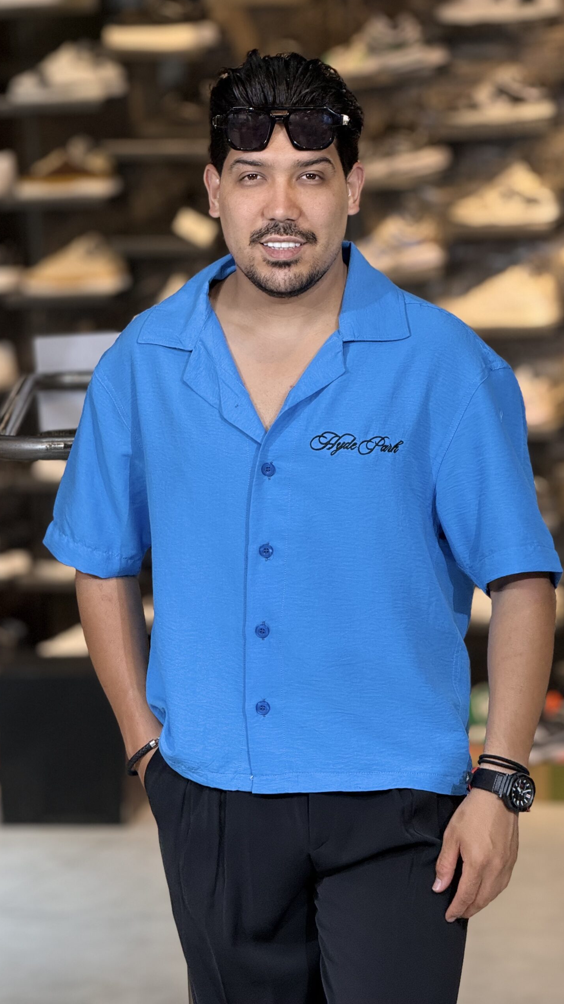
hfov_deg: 9.3
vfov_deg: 16.4
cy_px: 502
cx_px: 290
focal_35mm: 131
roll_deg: +1.5
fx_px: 3483
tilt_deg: -5.3
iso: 160
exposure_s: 1/100
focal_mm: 15.66
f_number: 2.8
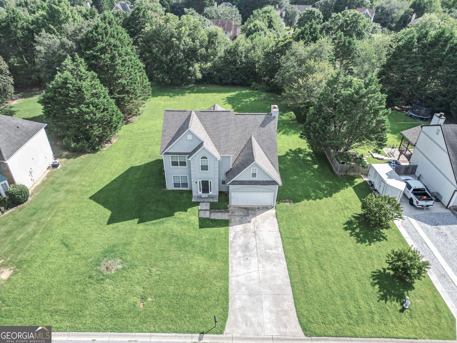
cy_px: 172
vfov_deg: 56.8
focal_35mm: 24
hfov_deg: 71.6
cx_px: 228
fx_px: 317
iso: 130
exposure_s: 1/2000
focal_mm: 6.72
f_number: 1.7
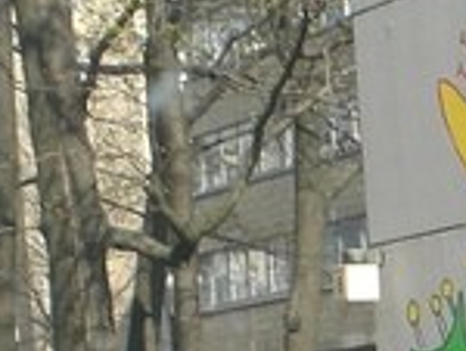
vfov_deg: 7.3
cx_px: 783
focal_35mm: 200
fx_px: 2697
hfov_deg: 9.5
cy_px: 593
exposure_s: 1/200
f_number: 4.4
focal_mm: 6.3
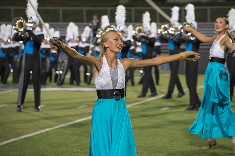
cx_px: 124
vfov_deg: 9.6
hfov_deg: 14.3
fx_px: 936
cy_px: 66
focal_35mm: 143
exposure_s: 1/160
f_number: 4.8
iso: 1250
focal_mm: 122
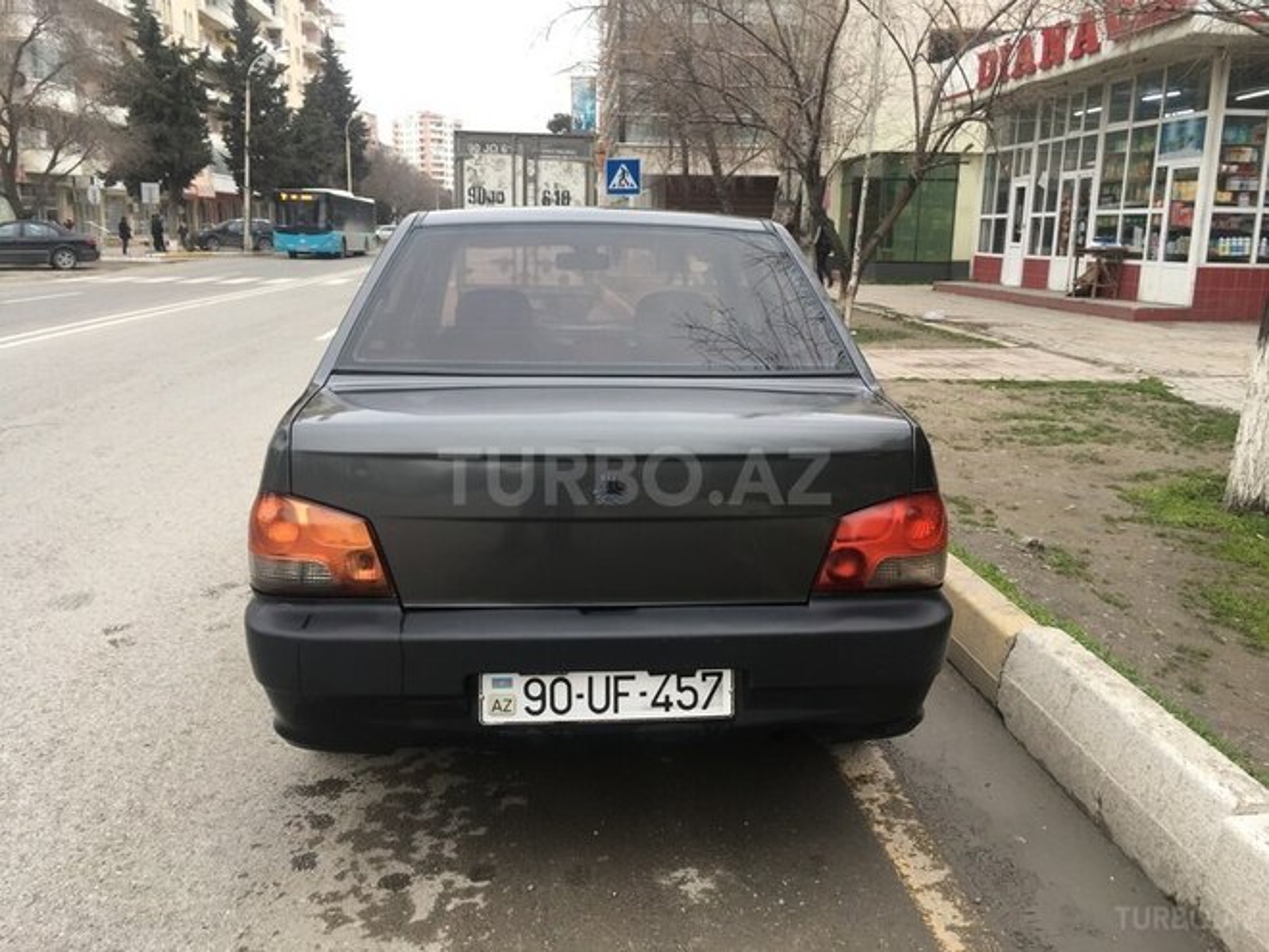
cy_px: 476
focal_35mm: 29
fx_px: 1063
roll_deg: -1.1
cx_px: 634
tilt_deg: -12.6
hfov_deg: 61.7
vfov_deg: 48.2
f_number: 2.2
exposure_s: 1/50
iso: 25
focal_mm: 4.15
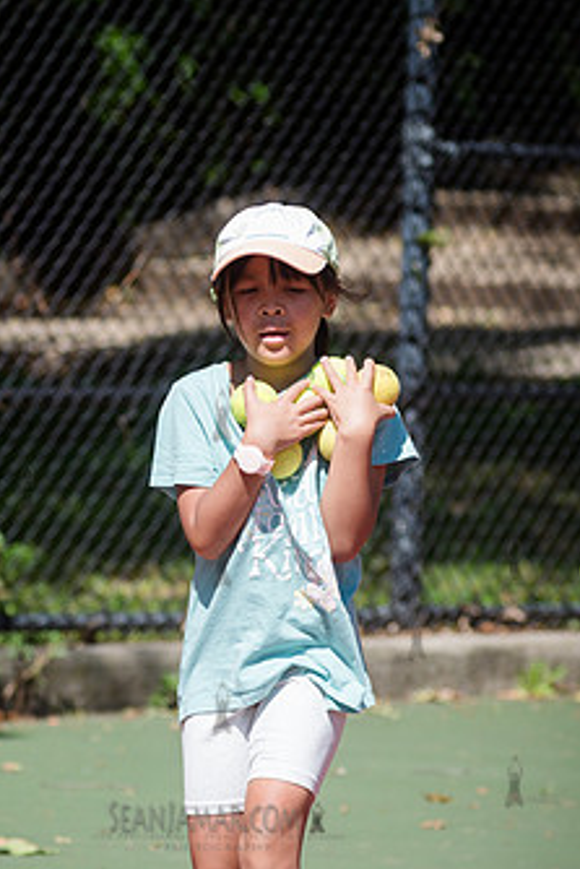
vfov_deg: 6.6
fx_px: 7580
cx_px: 237
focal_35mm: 314
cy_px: 473
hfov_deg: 4.4
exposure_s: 1/1250
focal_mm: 135
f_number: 4
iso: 200
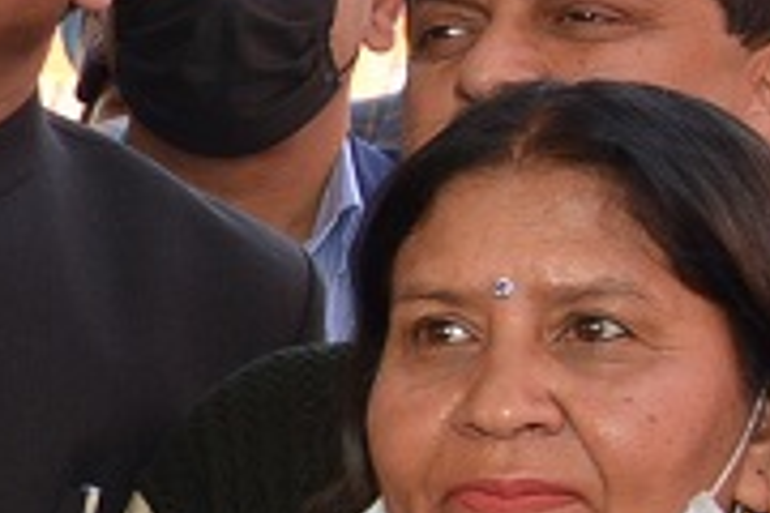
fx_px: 3422
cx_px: -1660
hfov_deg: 9.5
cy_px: 633
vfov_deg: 8.5
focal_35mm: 160
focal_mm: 24
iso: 200
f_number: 6.3
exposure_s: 1/125
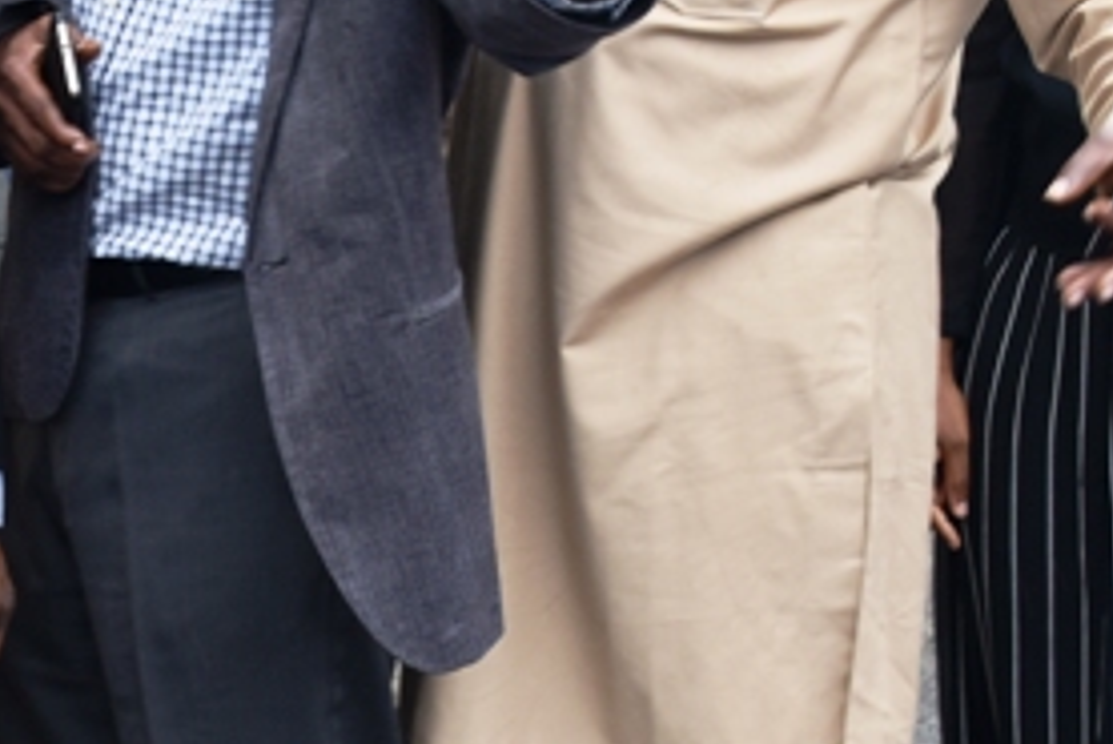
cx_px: 350
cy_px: 384
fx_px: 6279
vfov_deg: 6.8
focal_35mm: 203
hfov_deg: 10.1
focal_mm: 55
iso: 320
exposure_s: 1/125
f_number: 7.1
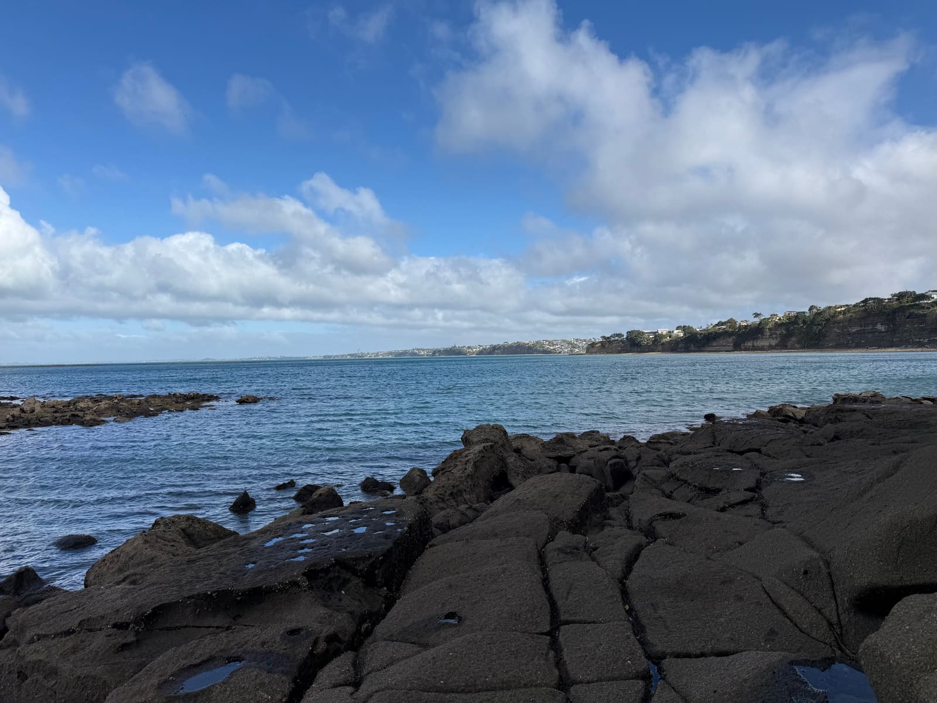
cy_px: 352
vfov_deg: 56.8
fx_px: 650
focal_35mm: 24
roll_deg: +1.0
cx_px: 468
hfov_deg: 71.6
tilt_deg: -0.5
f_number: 1.78
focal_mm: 6.76
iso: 80
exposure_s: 1/5714
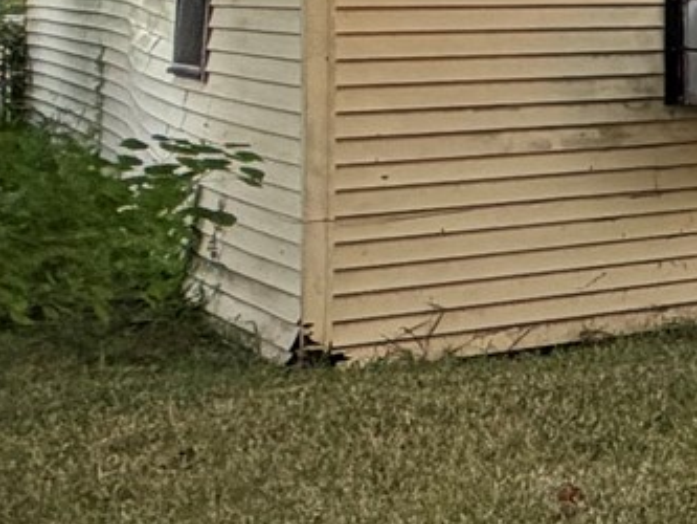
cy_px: -63
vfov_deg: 16.6
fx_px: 1732
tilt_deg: +1.0
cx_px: 1886
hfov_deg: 13.0
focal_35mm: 86
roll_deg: +0.1
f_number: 2.2
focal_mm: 2.22
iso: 100
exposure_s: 1/121
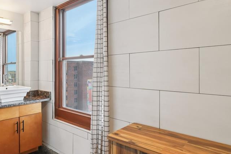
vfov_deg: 53.0
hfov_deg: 67.5
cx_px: 49
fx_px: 154
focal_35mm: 24
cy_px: 70
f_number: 8
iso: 500
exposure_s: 1/30
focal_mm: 10
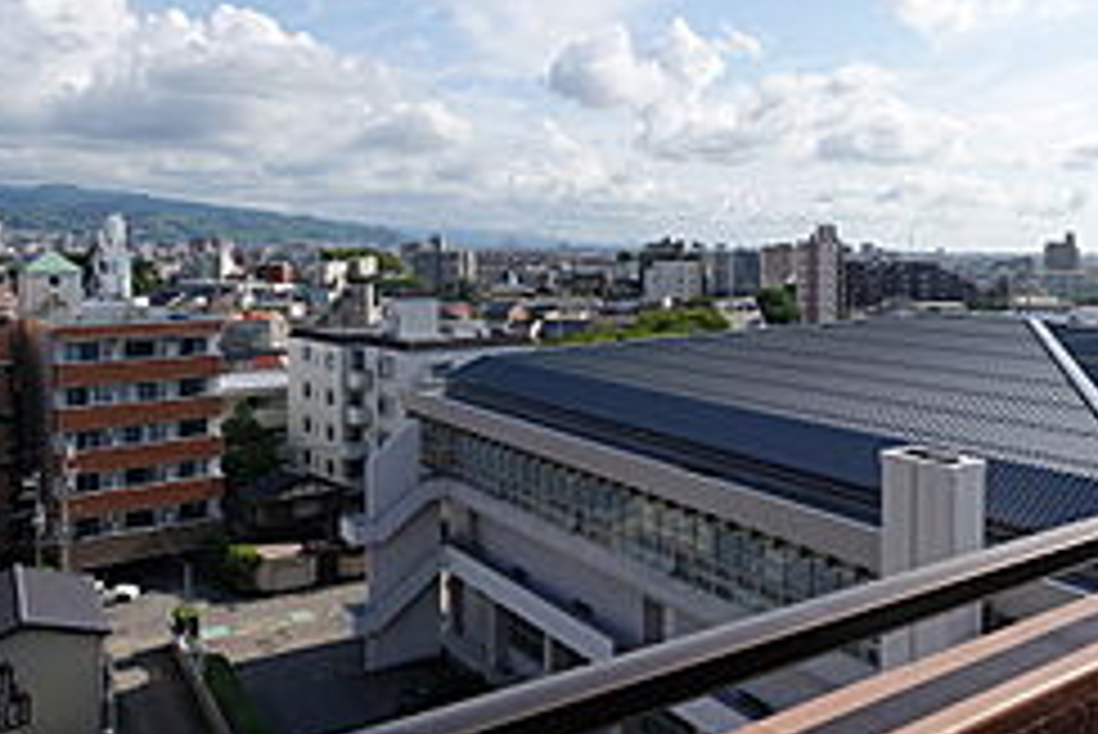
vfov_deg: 39.7
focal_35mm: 33
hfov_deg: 54.3
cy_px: 270
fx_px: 1007
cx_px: 832
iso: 125
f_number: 4
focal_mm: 6.9
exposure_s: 1/160
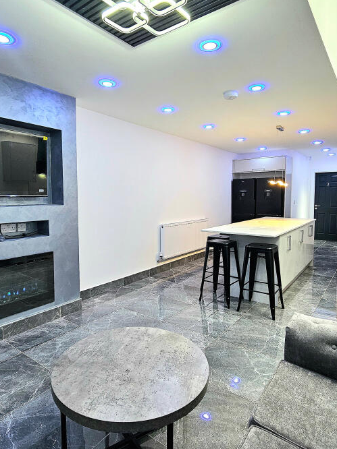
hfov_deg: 65.9
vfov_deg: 81.7
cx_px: 163
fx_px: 260
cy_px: 212
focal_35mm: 20
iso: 50
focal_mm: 2.2
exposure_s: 1/50
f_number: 2.2
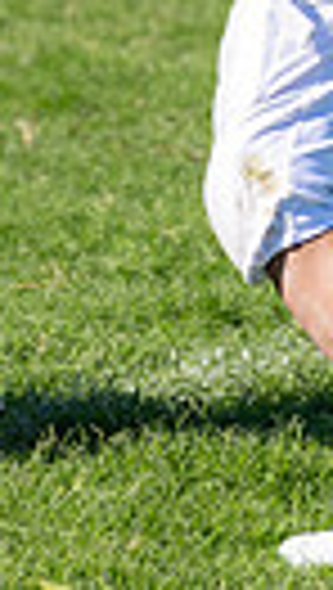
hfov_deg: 2.5
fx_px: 7573
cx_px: -201
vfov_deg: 4.4
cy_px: -251
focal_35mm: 484
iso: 160
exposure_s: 1/2500
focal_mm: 88
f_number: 2.8
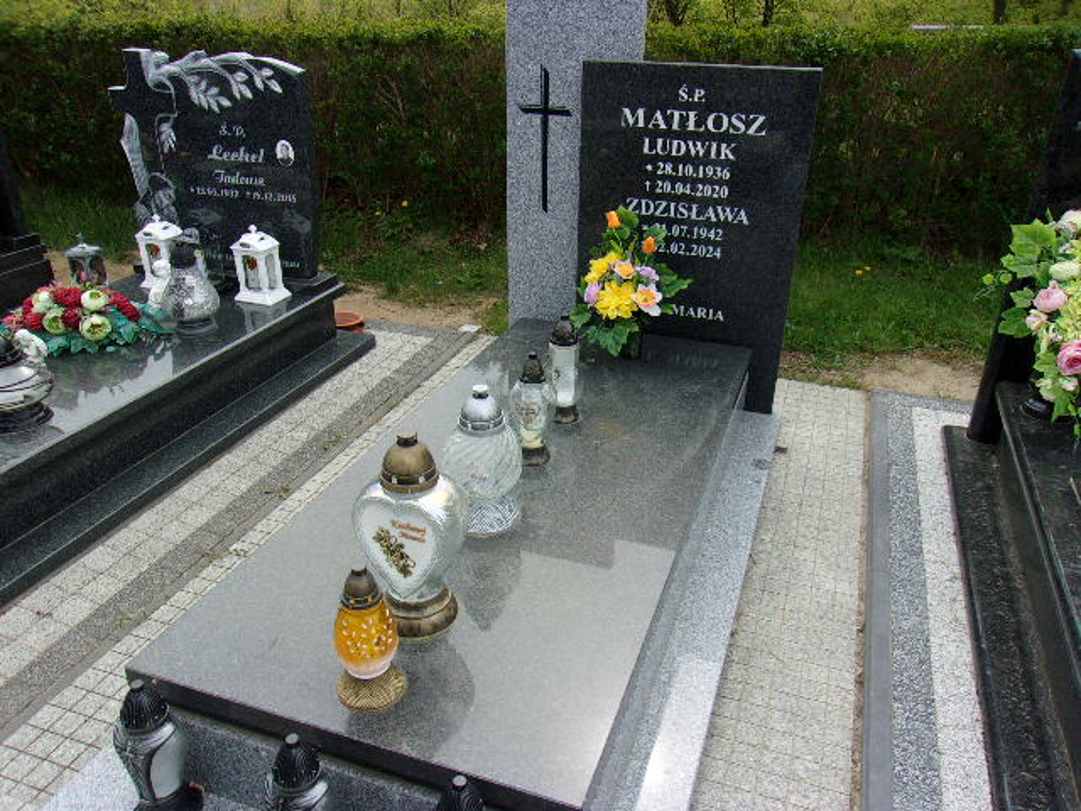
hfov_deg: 65.3
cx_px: 540
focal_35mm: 27
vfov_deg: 51.4
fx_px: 843
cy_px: 406
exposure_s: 1/50
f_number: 10.4
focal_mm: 4.9
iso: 80
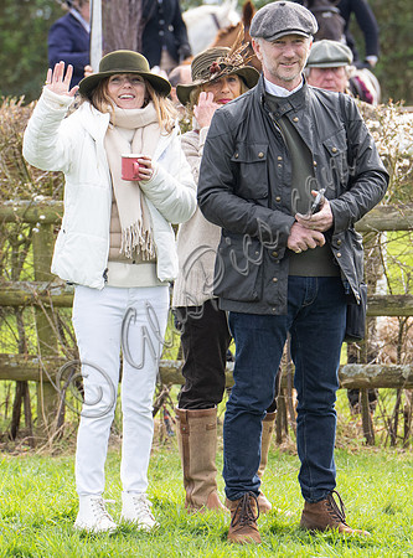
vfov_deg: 5.1
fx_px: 6315
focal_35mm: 394
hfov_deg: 3.7
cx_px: 118
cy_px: 338
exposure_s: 1/400
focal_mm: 200
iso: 500
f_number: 5.6
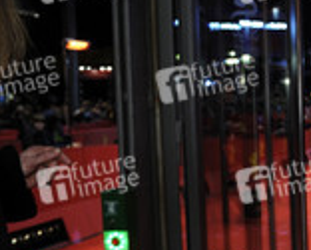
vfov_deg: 23.5
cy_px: 130
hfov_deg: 24.3
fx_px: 599
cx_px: 434
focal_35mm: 65
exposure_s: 1/100
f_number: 5
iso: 1000
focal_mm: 24
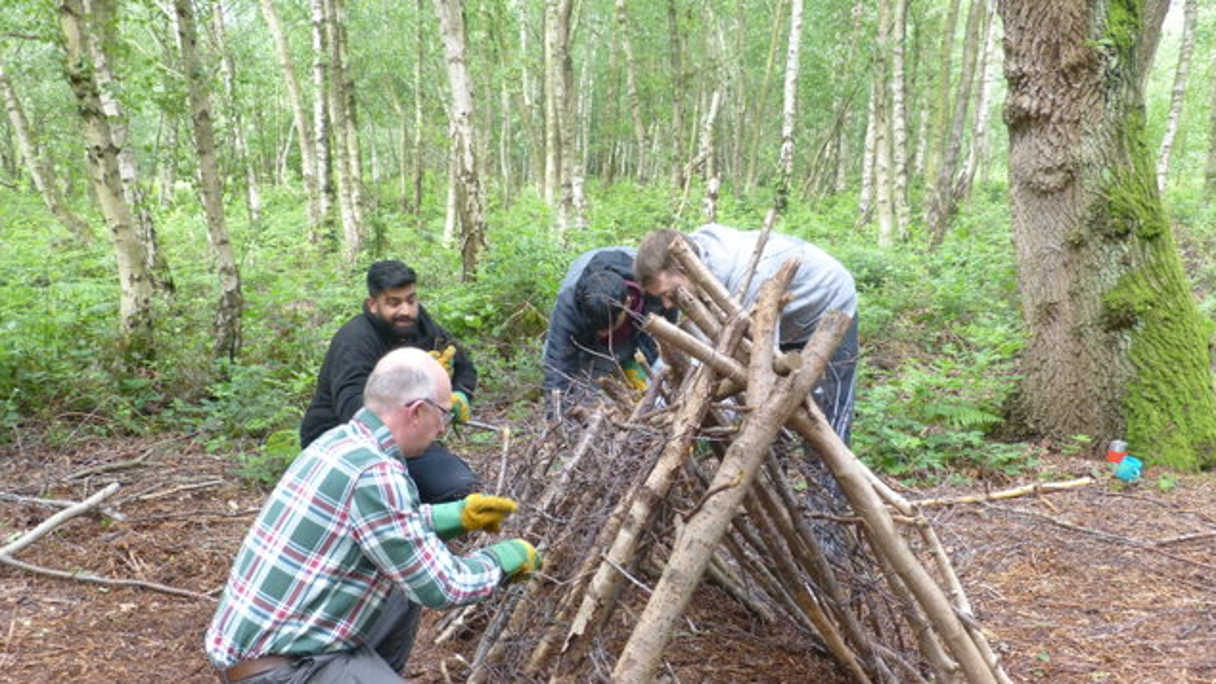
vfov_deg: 30.4
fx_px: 1257
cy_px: 392
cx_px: 617
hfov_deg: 51.6
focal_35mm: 39
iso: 100
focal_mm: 6.2
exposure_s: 1/40
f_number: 3
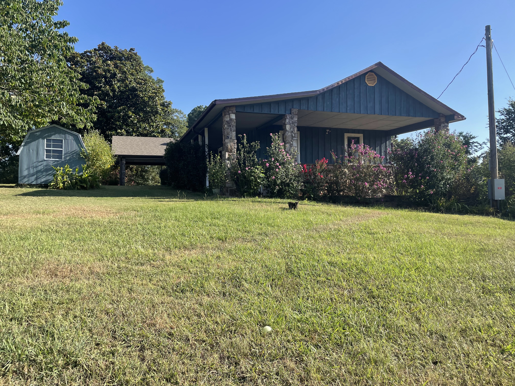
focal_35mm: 26
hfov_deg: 67.3
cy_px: 193
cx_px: 258
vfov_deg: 53.1
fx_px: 387
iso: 32
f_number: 1.6
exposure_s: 1/1949
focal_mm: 4.2
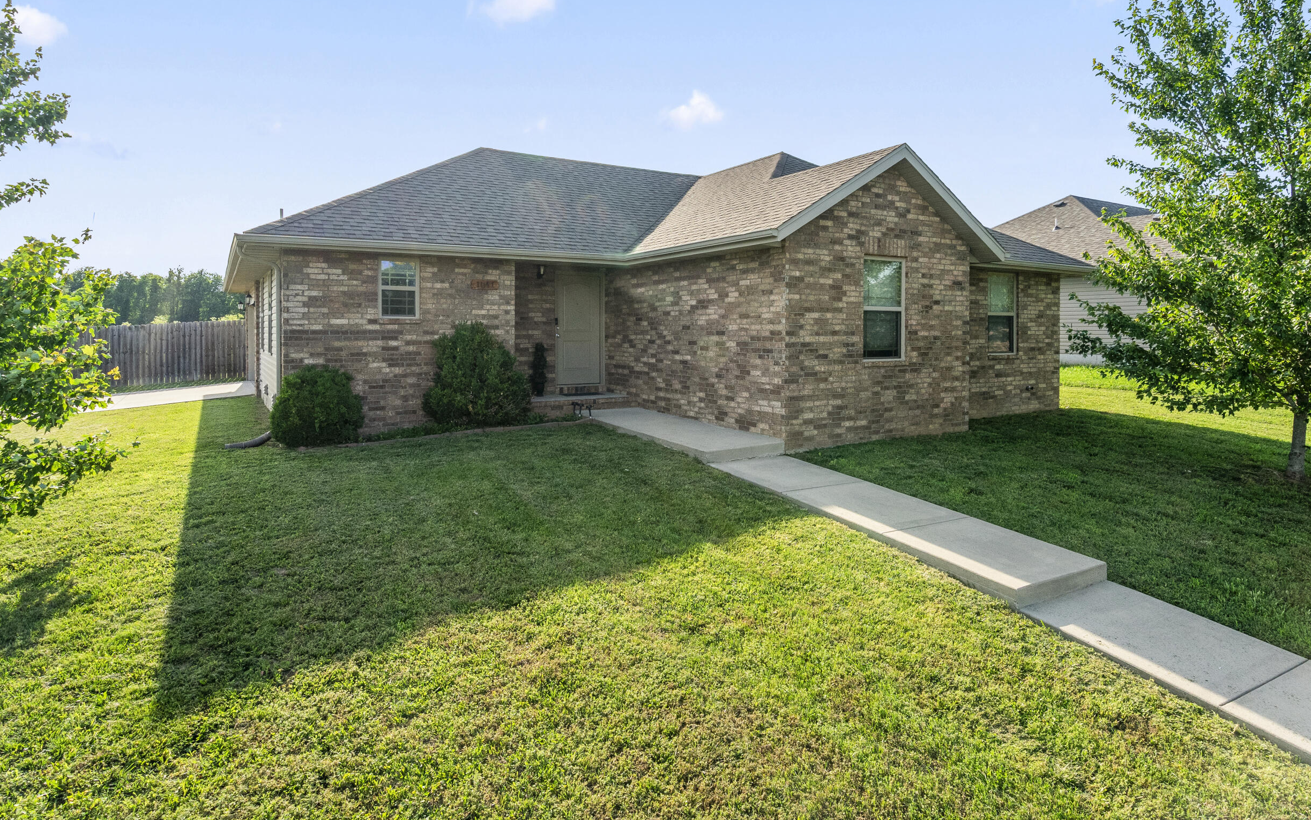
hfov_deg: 85.0
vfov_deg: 58.9
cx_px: 689
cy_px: 305
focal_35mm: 20
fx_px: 715
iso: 320
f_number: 10
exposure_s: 1/400
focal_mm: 16
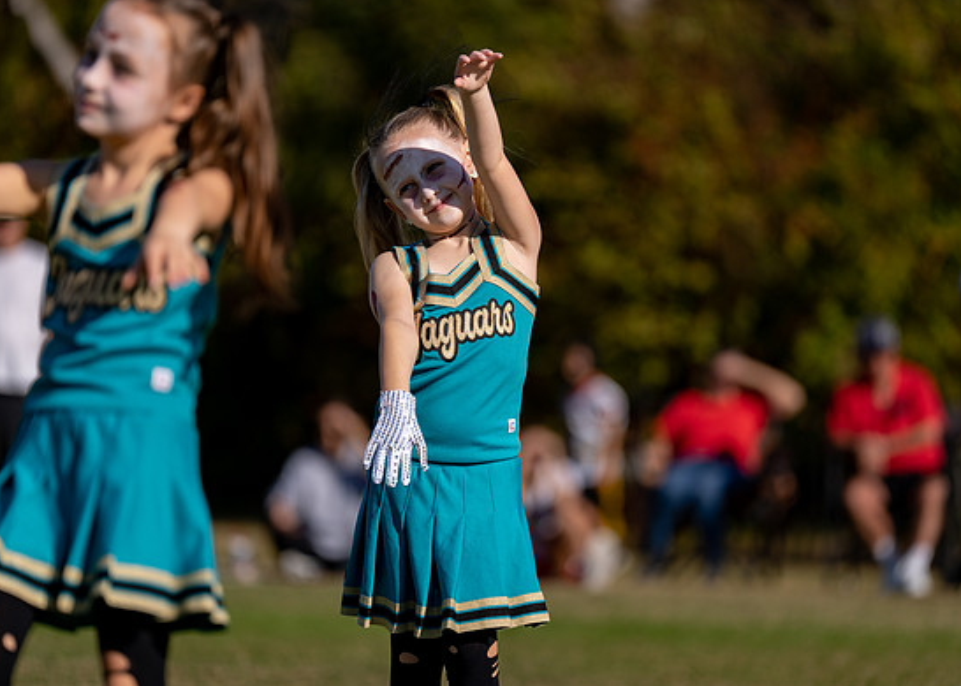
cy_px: 337
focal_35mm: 231
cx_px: 483
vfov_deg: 6.2
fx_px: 6305
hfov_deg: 8.7
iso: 100
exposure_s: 1/5000
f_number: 2.8
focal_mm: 200
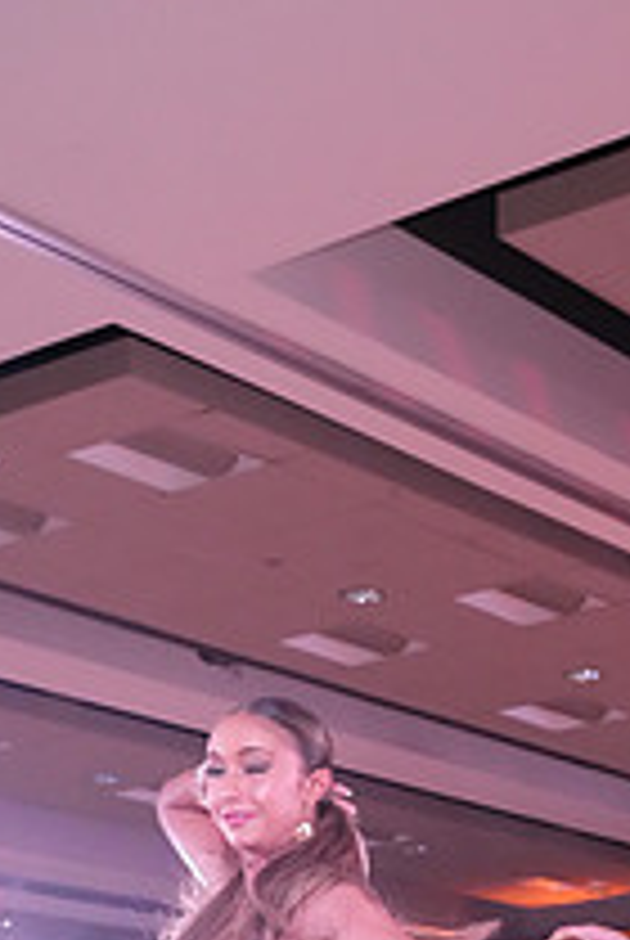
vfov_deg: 21.6
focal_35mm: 86
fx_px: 2250
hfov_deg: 15.2
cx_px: 821
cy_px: 1174
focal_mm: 31
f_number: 7.1
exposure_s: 1/250
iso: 8000
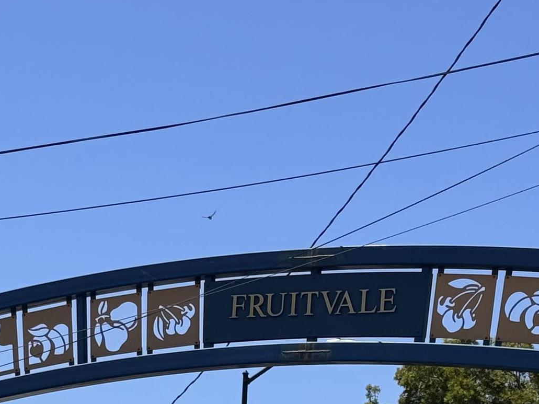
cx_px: 260
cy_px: 480
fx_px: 2226
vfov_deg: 10.2
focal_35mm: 143
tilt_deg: +6.1
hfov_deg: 13.8
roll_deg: -3.7
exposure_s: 1/4608
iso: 64
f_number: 1.78
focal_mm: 6.76
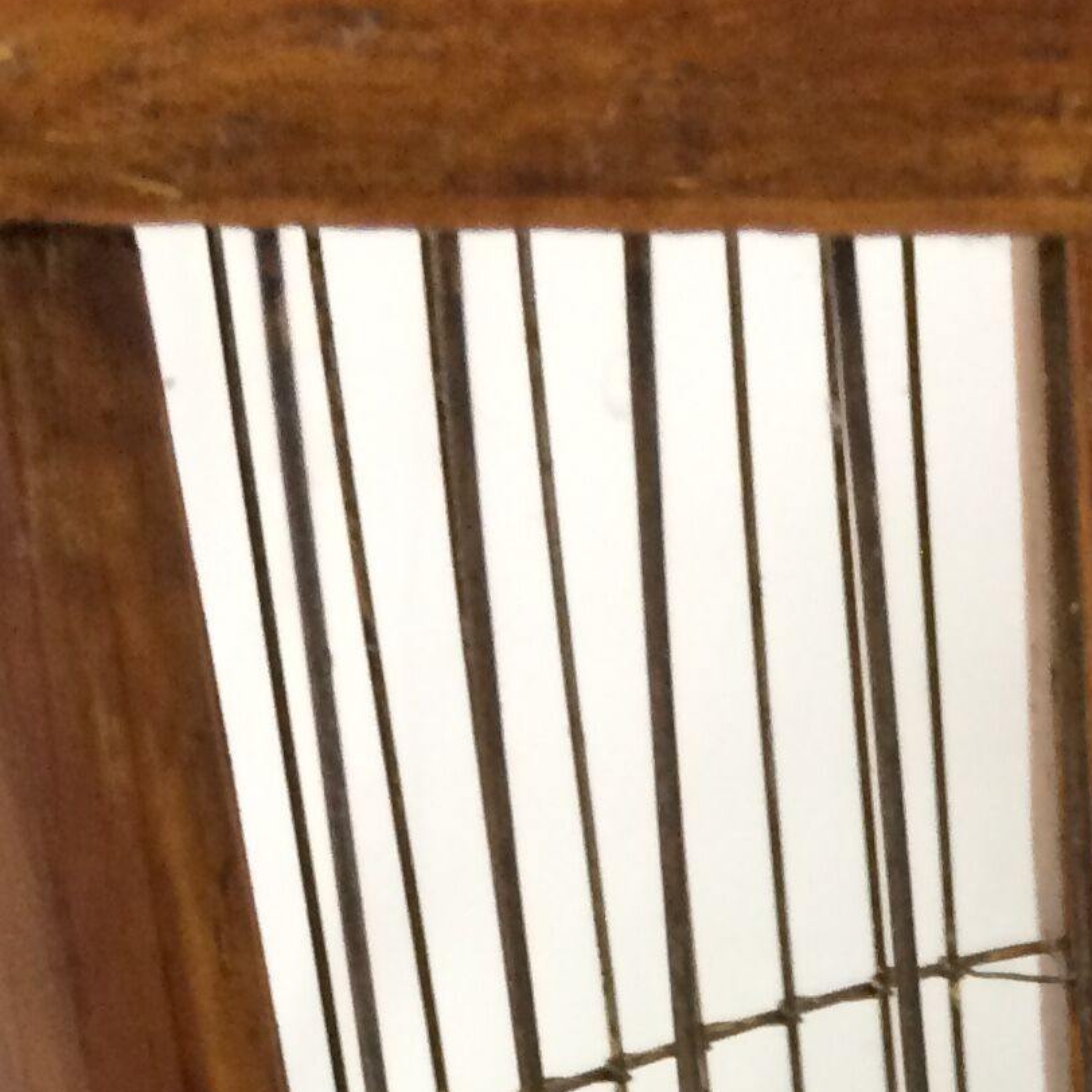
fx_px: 3676
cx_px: 1302
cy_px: 1916
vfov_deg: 14.9
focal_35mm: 103
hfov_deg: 16.2
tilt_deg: -31.8
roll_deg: +1.9
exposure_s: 1/33
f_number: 2.2
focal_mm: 4.15
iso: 160
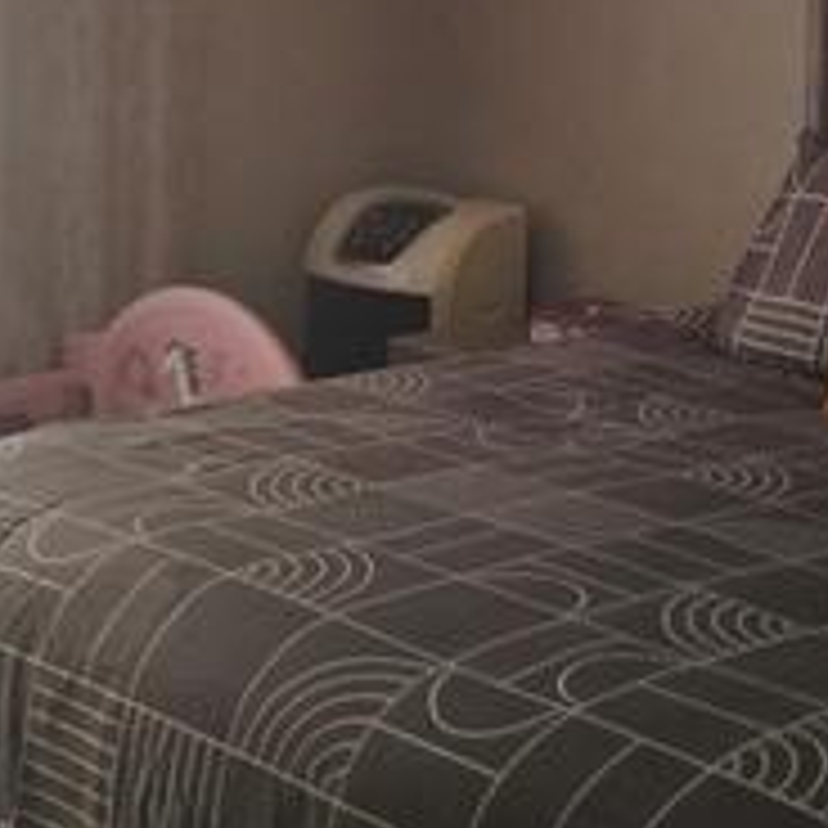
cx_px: 531
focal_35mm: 92
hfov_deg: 18.8
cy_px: -148
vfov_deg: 18.0
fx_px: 2490
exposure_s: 1/33.3
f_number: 1.75
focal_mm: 5.25
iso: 713
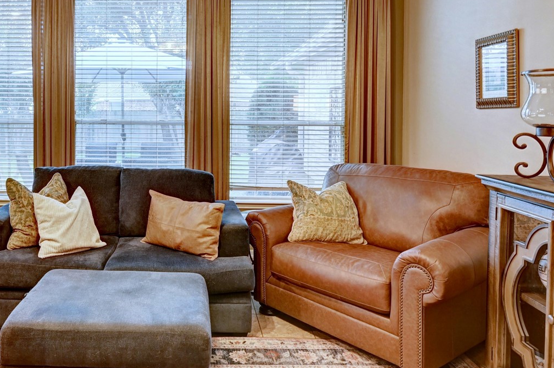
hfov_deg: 60.2
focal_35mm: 30
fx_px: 461
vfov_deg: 42.8
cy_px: 116
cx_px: 176
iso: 400
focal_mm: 14
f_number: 8
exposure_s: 1/4
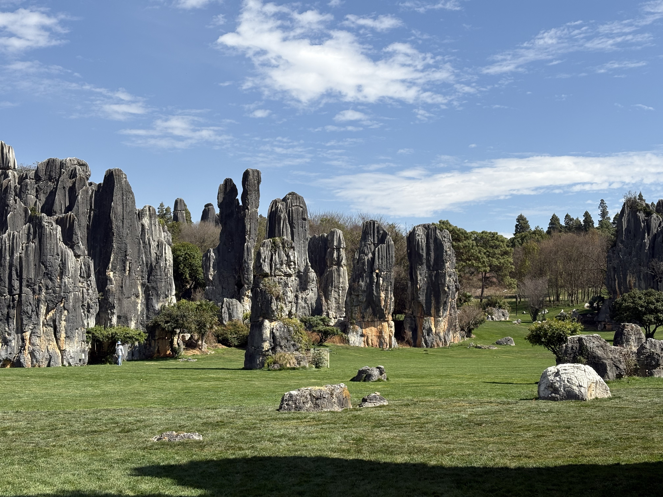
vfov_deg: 28.0
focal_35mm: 52
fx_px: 996
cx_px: 332
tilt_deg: +5.8
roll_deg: +0.3
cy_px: 248
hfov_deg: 36.8
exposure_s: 1/2994
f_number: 1.6
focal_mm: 5.96
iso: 32
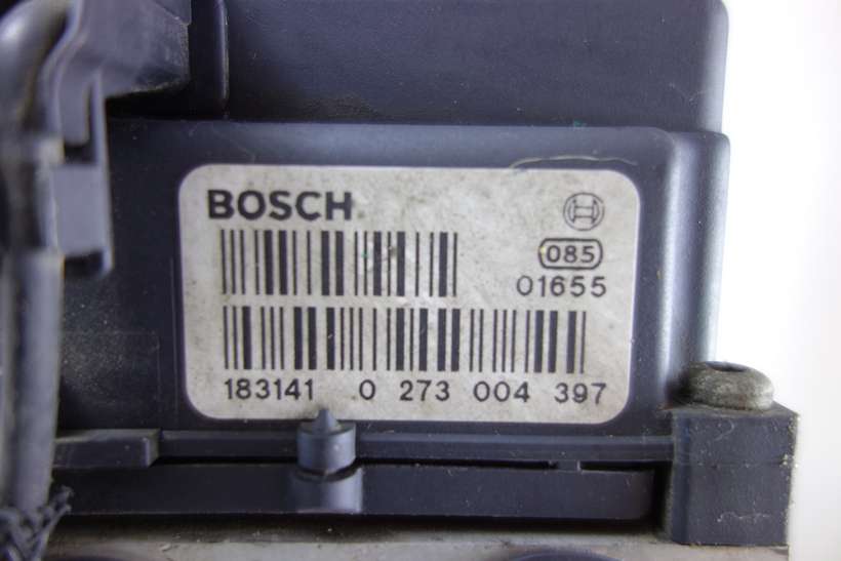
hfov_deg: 65.5
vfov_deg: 46.4
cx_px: 420
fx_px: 654
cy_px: 280
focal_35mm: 28
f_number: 1.8
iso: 125
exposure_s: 1/40
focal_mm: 10.4
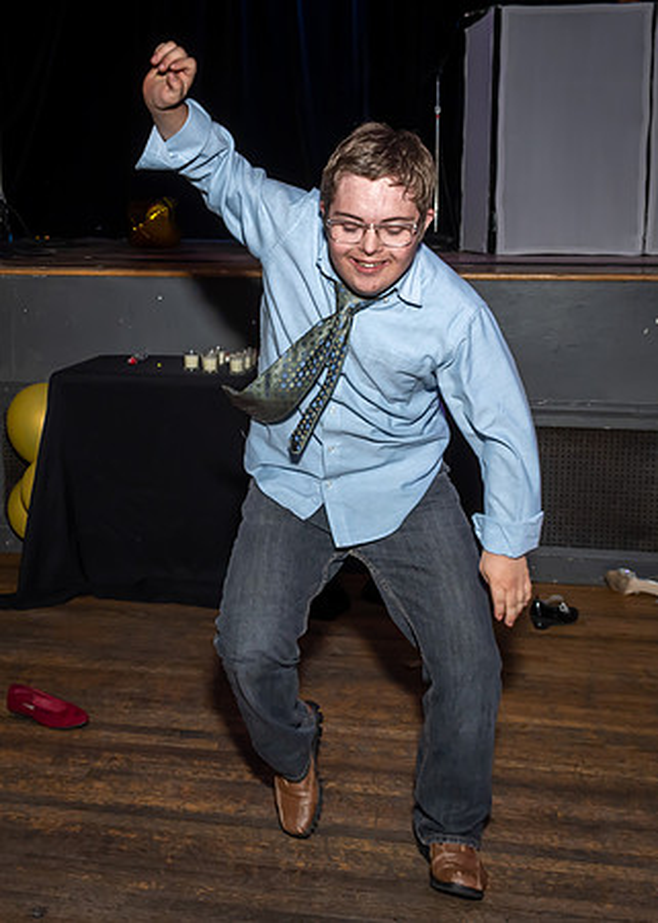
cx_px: 209
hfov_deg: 29.7
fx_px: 1228
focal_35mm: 47
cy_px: 363
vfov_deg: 40.9
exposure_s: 1/250
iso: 400
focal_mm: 17
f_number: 5.6
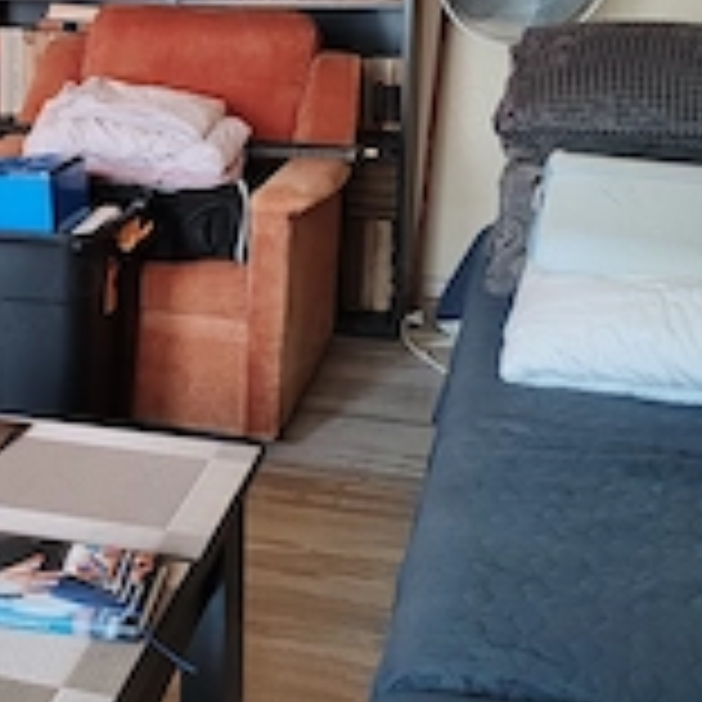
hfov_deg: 27.5
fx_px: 1400
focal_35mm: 61
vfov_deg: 27.3
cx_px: 117
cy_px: 94
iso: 2000
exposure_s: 1/50
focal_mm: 6.12
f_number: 1.9
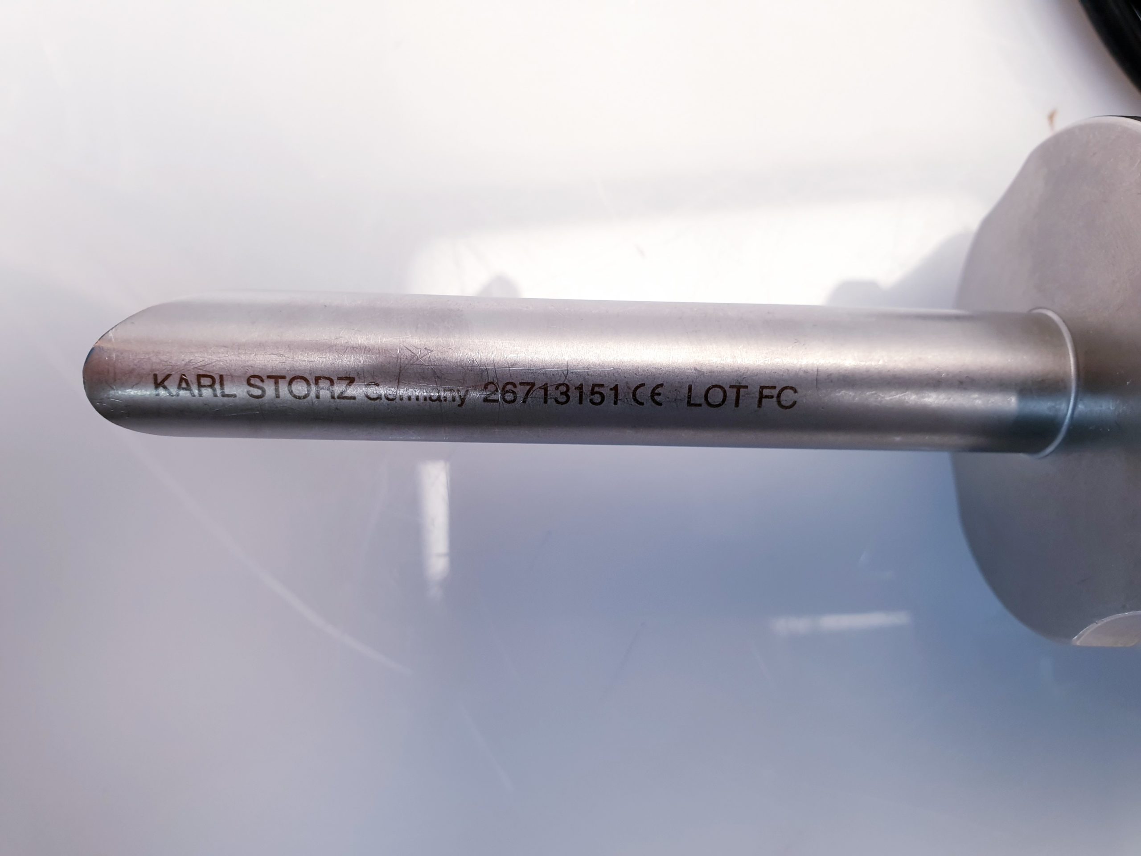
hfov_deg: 67.3
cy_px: 428
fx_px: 857
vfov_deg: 53.1
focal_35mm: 26
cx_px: 570
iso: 100
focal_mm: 4.3
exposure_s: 1/50
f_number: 2.4
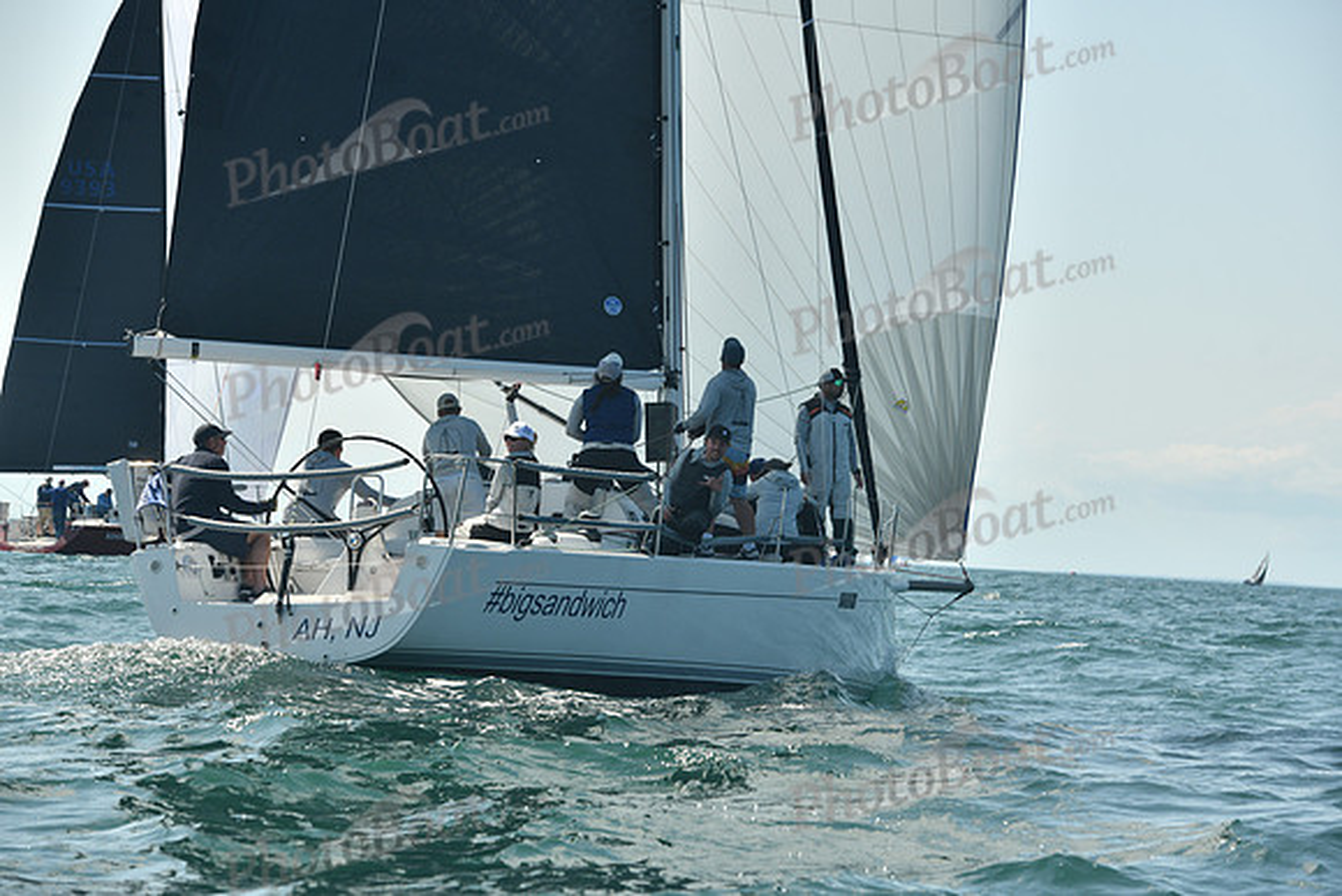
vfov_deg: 10.6
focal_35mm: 130
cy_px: 448
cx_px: 671
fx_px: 4847
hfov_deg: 15.8
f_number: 7.1
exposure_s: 1/640
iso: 320
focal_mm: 130
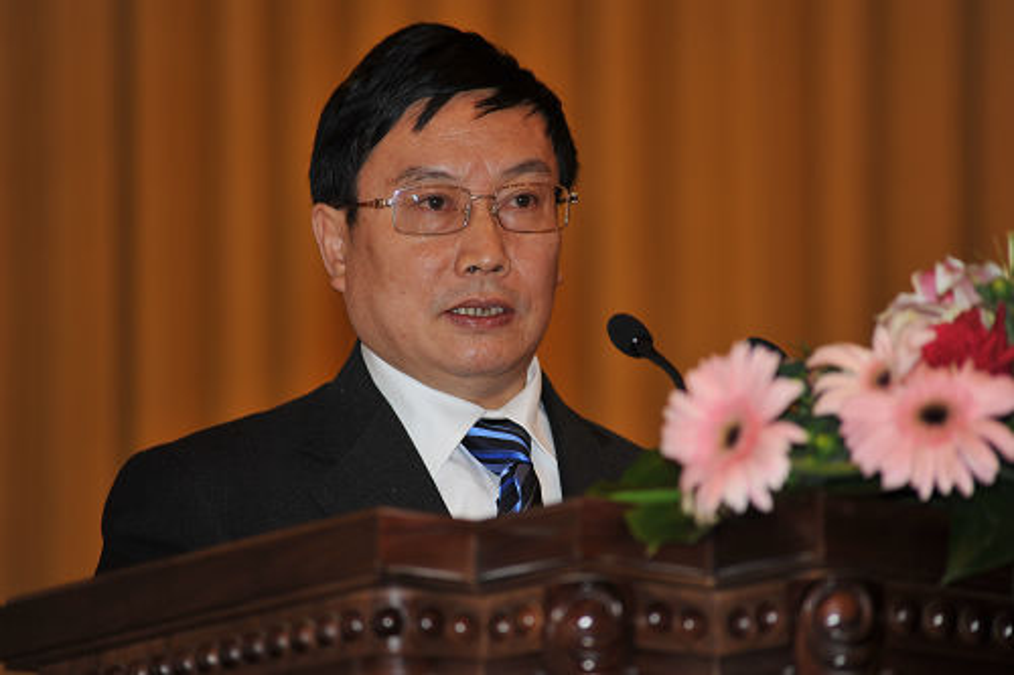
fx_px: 6194
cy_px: 338
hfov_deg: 9.4
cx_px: 507
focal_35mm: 220
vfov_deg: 6.2
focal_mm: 220
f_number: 5.6
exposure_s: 1/60
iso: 320
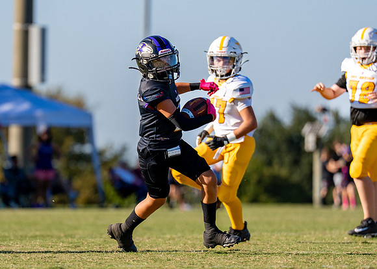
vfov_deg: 3.2
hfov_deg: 4.5
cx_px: 94
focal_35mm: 447
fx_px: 4785
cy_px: 158
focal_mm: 200
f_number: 2.8
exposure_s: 1/3200
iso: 160
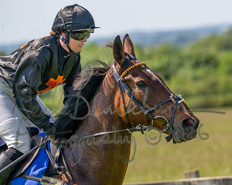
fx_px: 2295
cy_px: 92
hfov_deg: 5.8
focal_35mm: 334
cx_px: 158
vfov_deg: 4.6
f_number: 4
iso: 200
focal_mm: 175
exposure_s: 1/1250
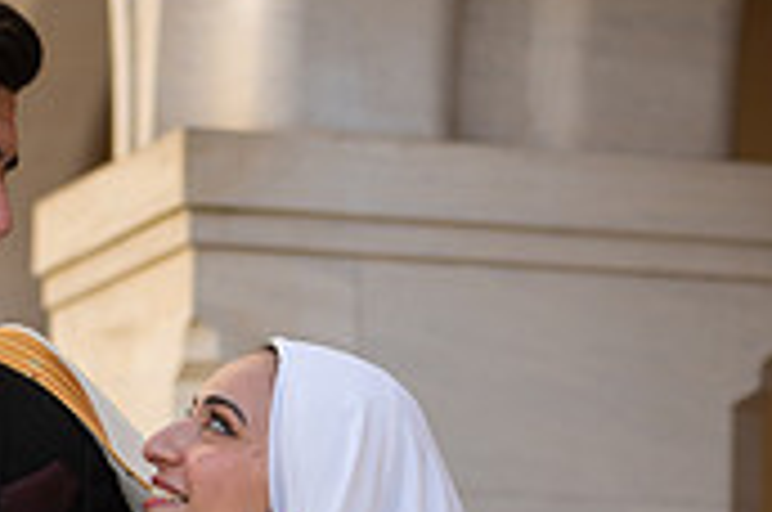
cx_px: 277
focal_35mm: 346
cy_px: 602
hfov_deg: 6.0
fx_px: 7406
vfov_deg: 3.9
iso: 100
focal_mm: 100
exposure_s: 1/1250
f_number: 2.8
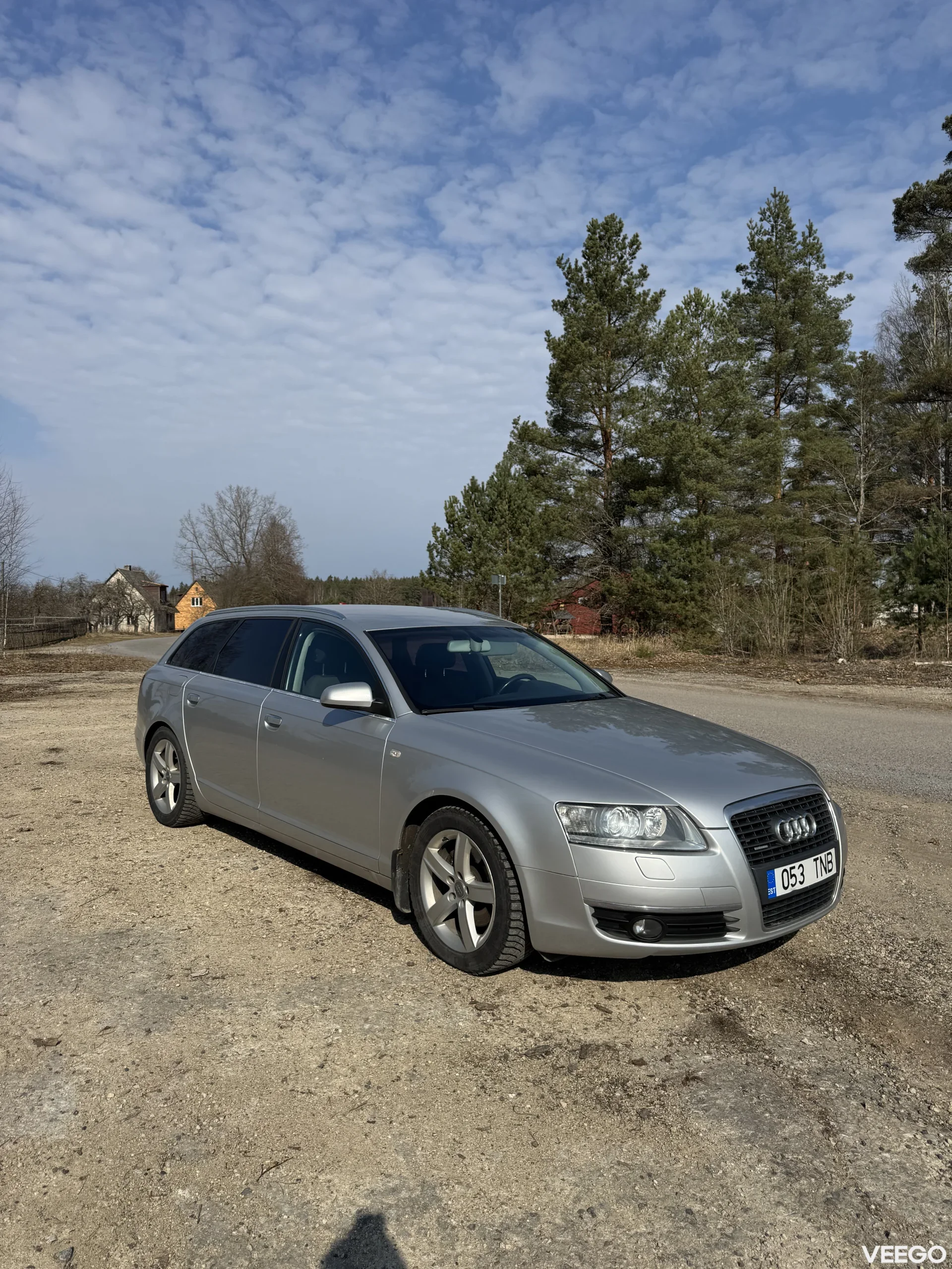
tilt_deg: -0.6
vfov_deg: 71.6
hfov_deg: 56.8
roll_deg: +1.2
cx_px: 476
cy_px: 634
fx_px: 880
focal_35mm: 24
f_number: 1.78
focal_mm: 6.76
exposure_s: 1/7092
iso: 80
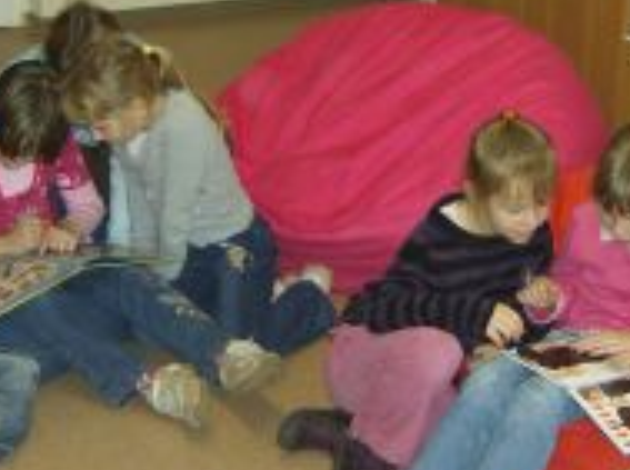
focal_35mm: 76
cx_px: 360
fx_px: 1381
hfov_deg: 25.7
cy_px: 167
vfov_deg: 19.3
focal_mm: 6
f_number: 2.8
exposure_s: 1/60
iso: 200
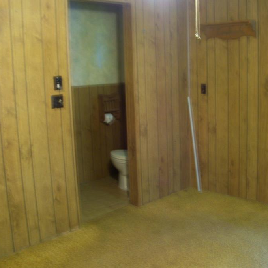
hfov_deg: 35.3
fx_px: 420
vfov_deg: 35.4
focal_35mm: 48
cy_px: 132
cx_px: 154
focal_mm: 5.85
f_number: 2.8
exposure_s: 1/2
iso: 64
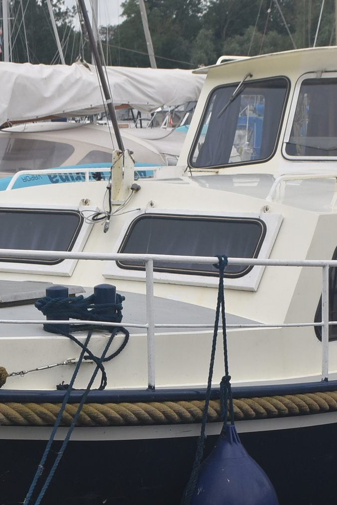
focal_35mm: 96
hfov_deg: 14.2
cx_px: 228
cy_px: 277
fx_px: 1347
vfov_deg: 21.2
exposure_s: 1/250
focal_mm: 26
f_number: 8
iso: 320
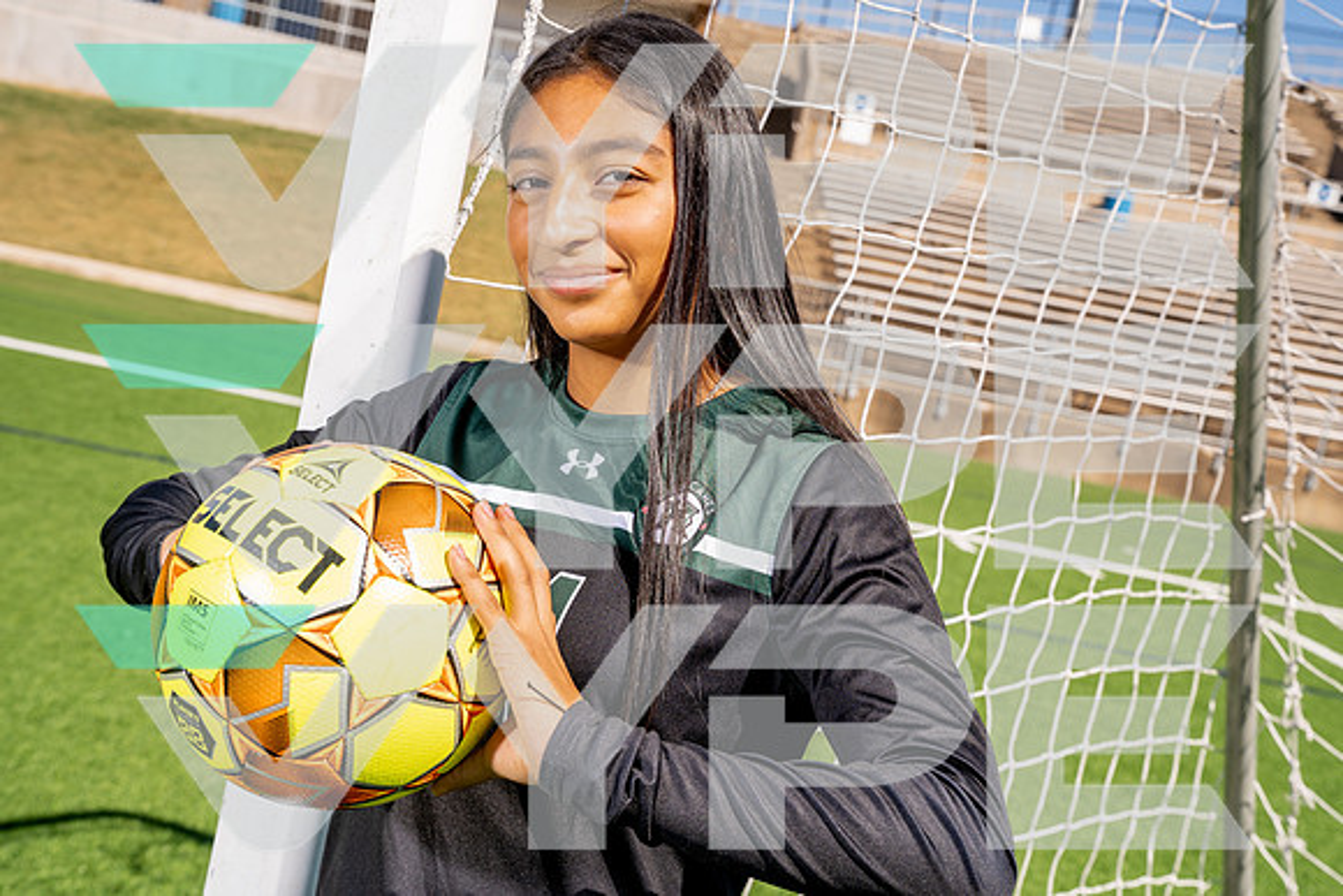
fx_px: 1978
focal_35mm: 53
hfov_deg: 37.5
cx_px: 672
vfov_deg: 25.5
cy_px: 448
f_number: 8
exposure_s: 1/250
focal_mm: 53
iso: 100
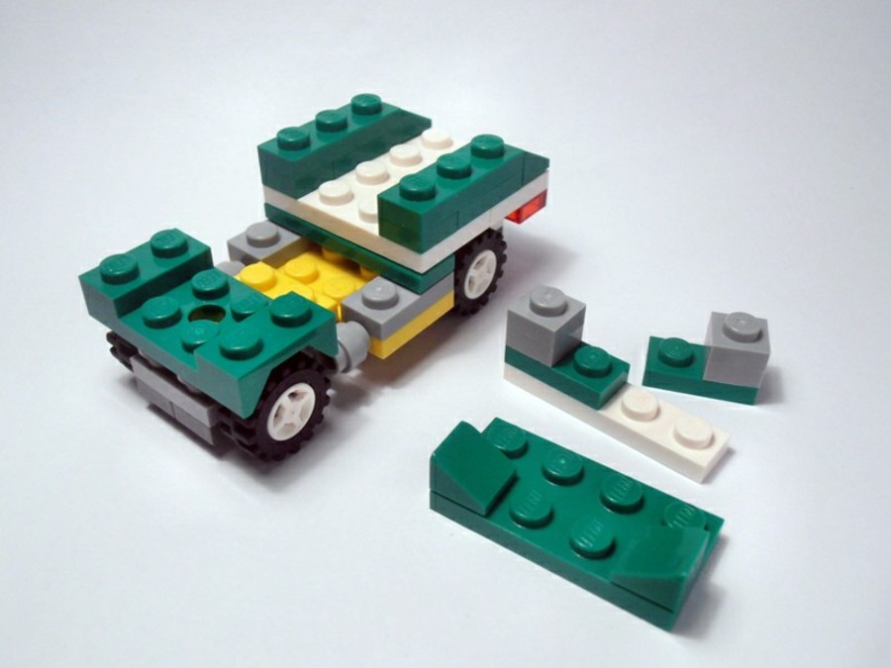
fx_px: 952
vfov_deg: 38.7
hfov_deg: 50.1
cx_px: 446
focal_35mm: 37
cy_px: 334
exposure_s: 1/80
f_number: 3.9
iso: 80
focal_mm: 6.61
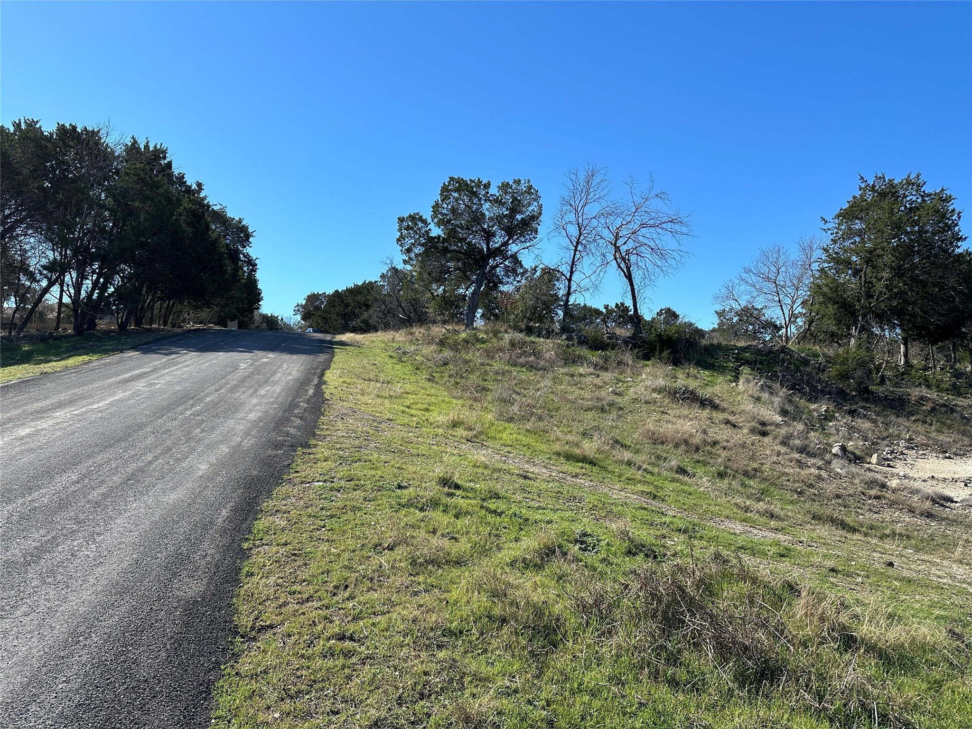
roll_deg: -1.0
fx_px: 674
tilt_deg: +3.8
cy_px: 364
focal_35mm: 24
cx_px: 486
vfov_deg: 56.8
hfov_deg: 71.6
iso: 80
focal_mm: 6.86
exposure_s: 1/3597
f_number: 1.78
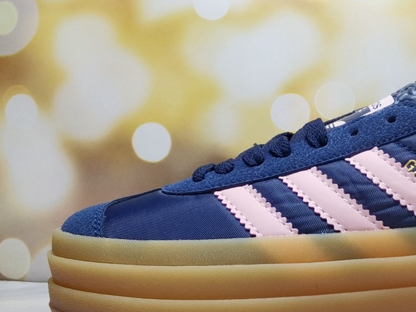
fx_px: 613
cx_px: 345
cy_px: 167
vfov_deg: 28.5
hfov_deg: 36.0
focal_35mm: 51
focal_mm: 2.26
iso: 50
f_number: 2.2
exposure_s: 1/496
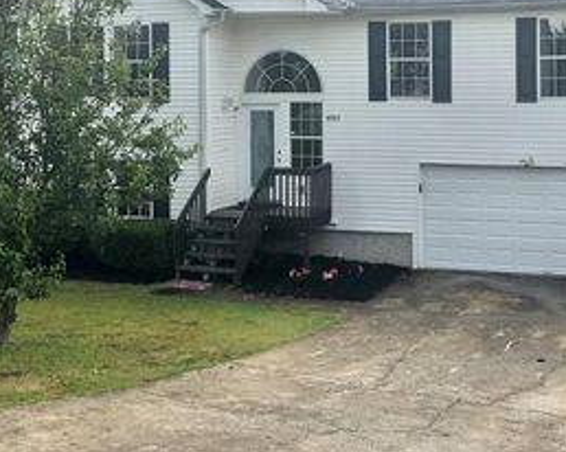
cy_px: 98
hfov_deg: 35.0
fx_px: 887
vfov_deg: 28.0
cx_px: 386
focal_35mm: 53
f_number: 1.8
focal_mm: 4
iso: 20
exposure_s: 1/873
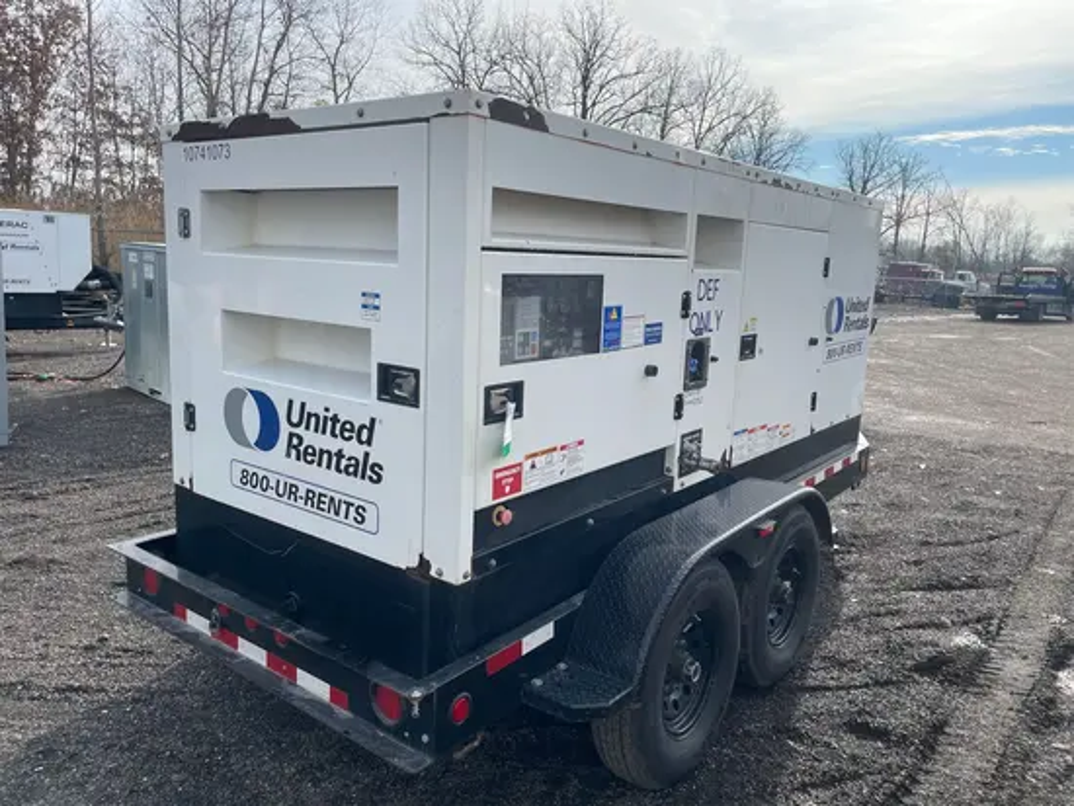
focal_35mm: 26
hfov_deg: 67.3
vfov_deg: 53.1
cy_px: 403
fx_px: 807
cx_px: 537
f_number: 1.6
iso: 32
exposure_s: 1/2564
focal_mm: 4.2
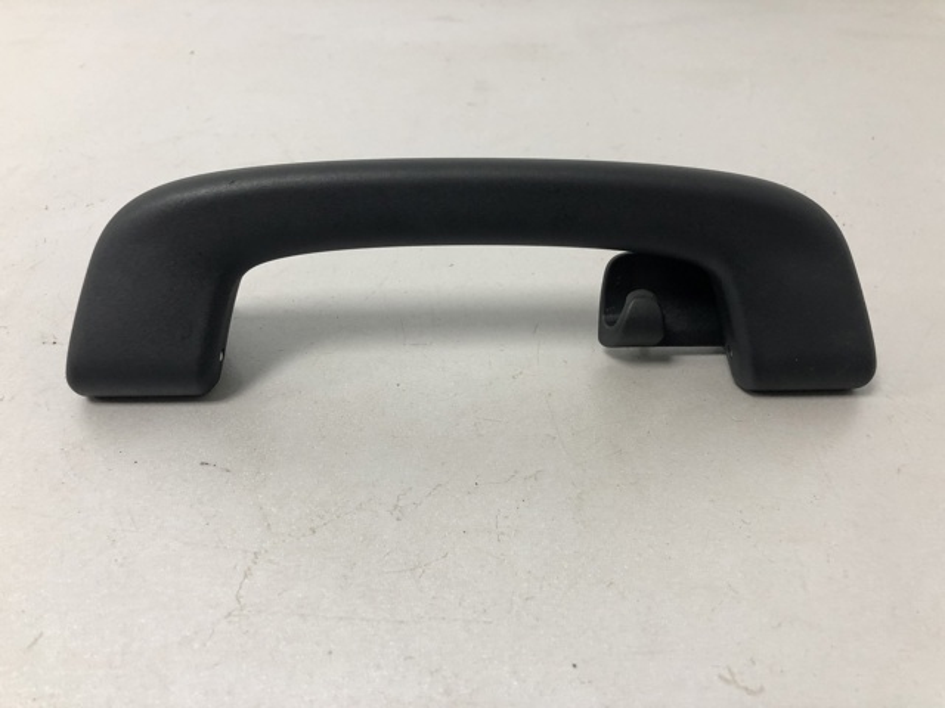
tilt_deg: -39.0
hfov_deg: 63.4
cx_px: 472
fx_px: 764
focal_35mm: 28
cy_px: 354
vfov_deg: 49.7
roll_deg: +0.8
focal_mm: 4
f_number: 1.8
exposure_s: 1/33
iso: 40
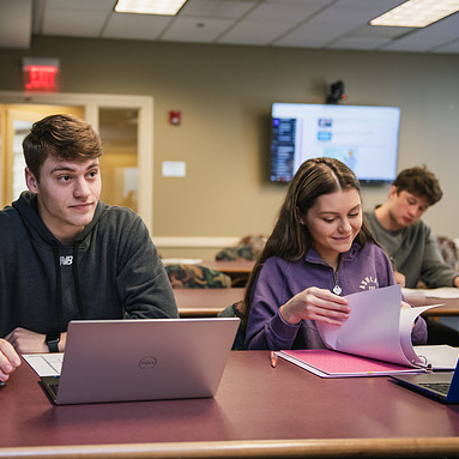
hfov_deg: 31.4
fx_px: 810
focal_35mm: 54
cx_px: 152
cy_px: 228
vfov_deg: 31.6
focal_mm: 42
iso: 1250
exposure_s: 1/200
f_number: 2.8
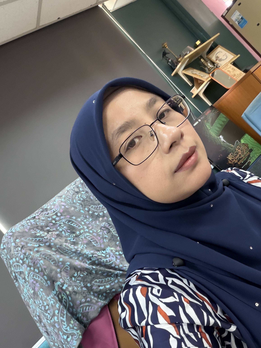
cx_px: 130
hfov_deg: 46.8
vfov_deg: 60.0
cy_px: 174
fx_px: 302
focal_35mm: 30
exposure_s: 1/33
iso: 320
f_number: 1.9
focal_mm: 2.71
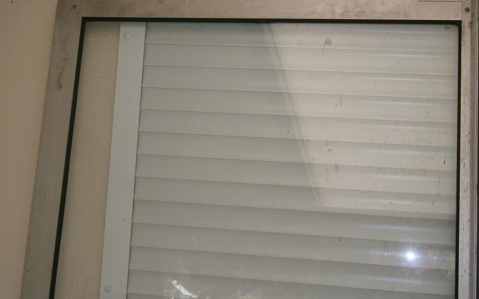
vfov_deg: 21.5
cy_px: 93
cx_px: 270
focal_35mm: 60
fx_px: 783
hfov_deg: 34.0
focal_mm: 8.3
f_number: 3.4
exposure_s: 1/250
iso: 100
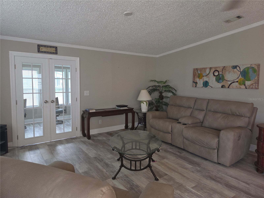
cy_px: 99
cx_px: 132
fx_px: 175
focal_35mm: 23
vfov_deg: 58.9
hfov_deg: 73.9
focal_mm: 5.4
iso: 80
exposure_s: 1/60
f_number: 1.8
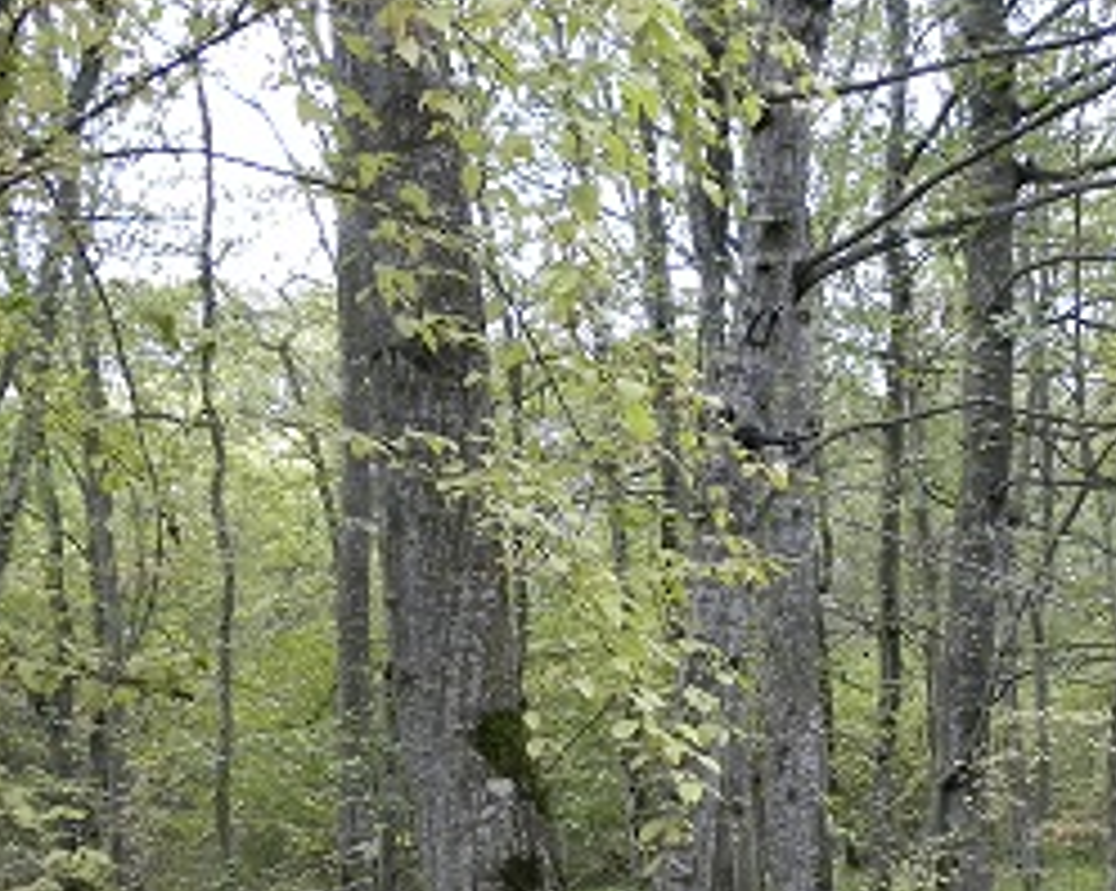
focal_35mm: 65
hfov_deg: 29.2
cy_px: 736
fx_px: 2145
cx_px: 522
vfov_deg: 23.1
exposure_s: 1/73.1
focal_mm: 5.9
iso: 400
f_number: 2.8
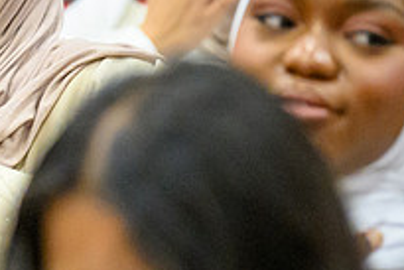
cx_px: -148
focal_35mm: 639
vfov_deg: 2.2
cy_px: 50
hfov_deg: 3.2
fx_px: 7176
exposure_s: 1/500
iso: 9000
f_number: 2.8
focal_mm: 150
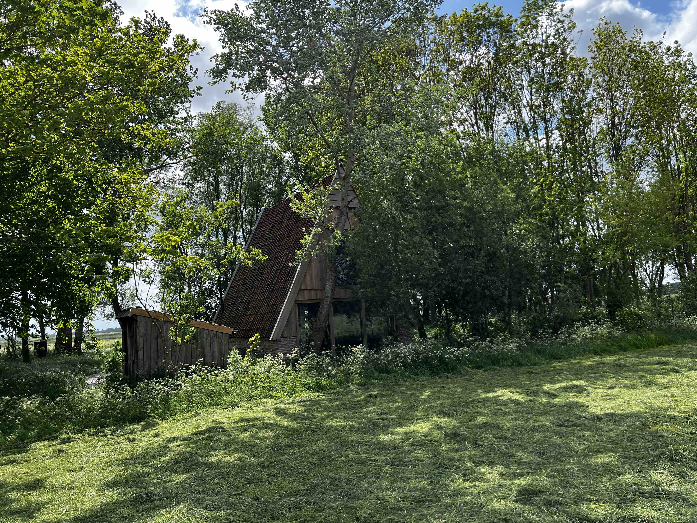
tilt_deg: +4.7
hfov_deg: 67.3
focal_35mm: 26
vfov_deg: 53.1
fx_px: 524
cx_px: 348
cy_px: 262
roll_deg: +3.9
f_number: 1.5
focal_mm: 5.7
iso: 50
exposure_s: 1/2165
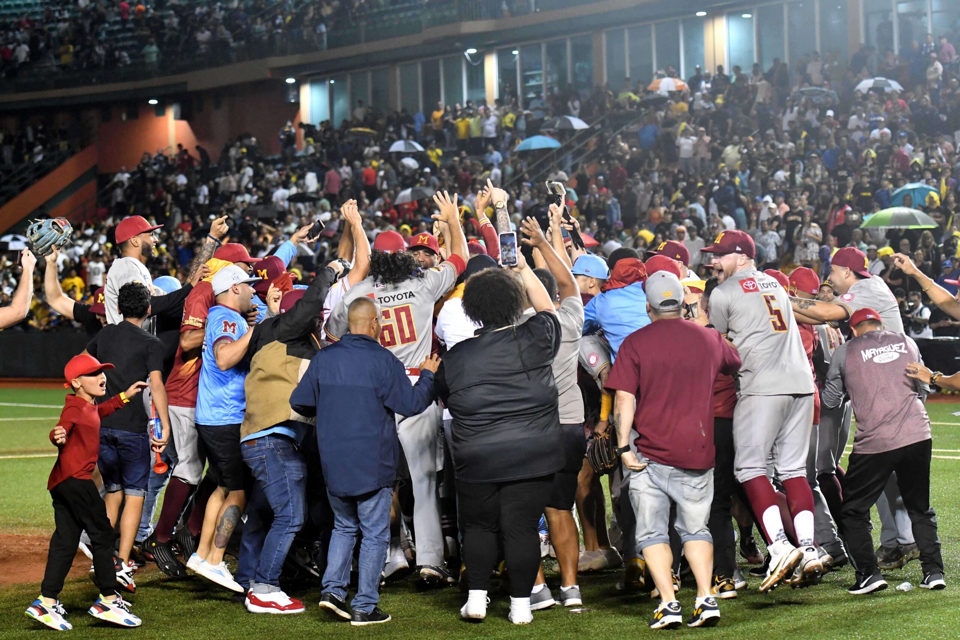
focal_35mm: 105
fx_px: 2800
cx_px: 480
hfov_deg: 19.5
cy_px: 320
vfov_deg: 13.0
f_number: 2.8
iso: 2500
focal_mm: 70
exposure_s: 1/1000
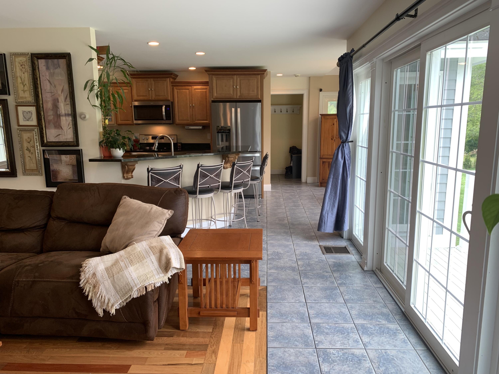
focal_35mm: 26
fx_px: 375
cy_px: 187
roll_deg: +0.2
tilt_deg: -9.9
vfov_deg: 53.1
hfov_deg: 67.3
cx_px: 250
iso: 50
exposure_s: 1/120
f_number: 1.8
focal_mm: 4.25
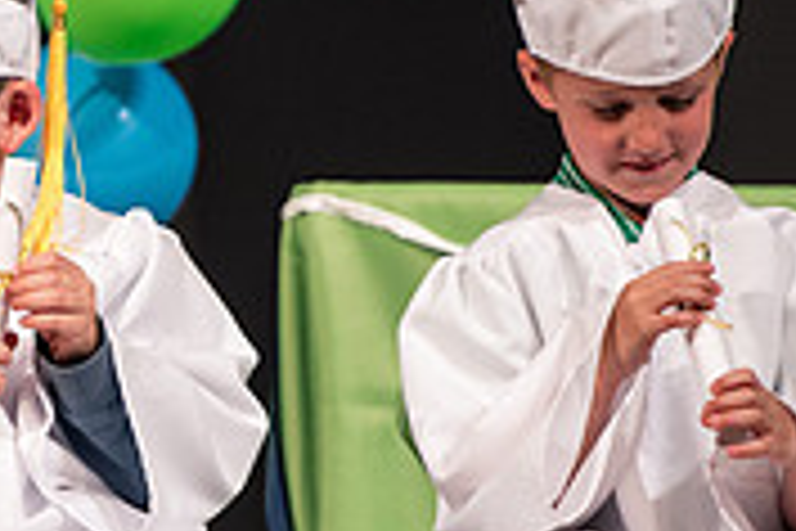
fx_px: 16074
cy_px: 305
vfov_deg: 1.9
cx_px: -114
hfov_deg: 2.8
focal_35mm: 727
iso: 500
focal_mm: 200
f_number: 2.8
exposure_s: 1/400
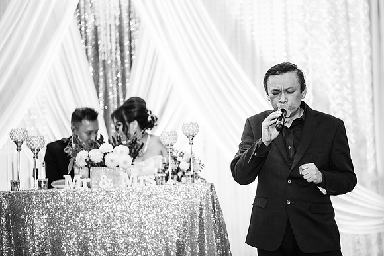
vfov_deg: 14.2
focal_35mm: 97
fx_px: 1030
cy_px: 111
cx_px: 205
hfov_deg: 21.1
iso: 800
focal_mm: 85
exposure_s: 1/160
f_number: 1.8
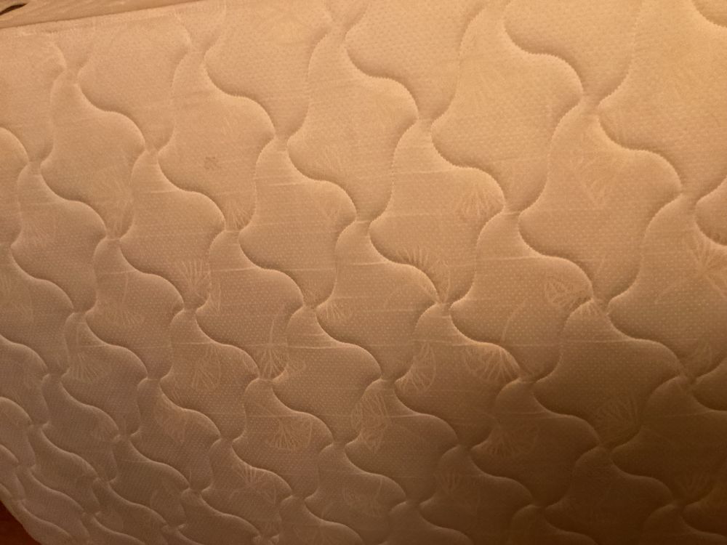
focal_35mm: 31
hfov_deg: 58.4
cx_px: 364
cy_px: 272
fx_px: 651
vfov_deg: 45.4
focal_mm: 3.3
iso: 640
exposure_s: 1/25
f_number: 2.4
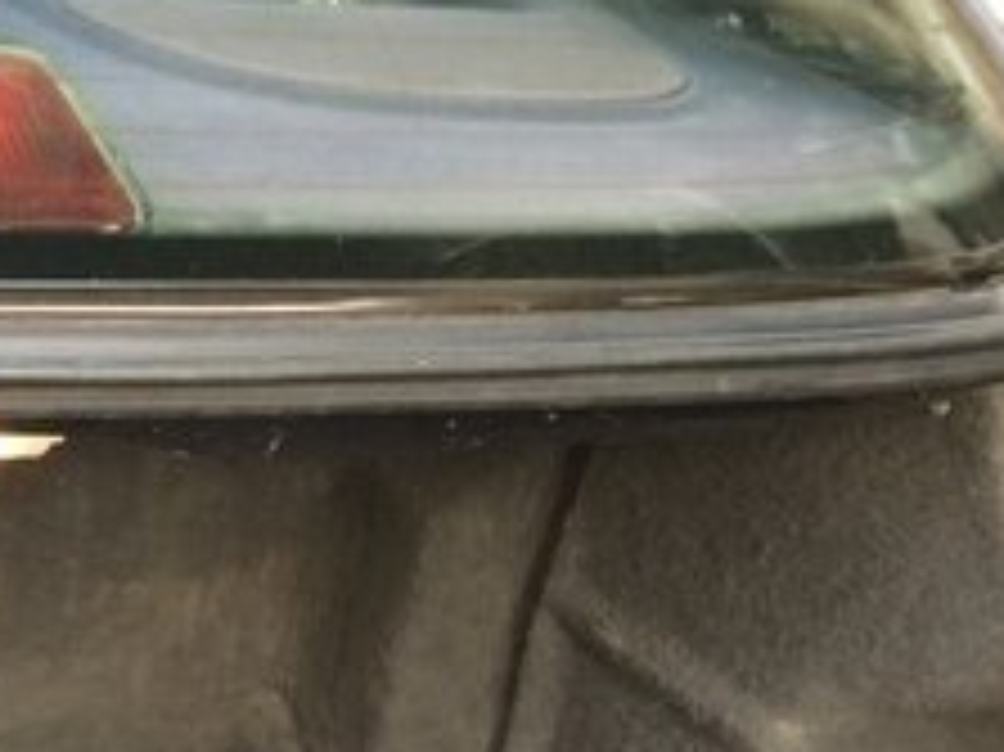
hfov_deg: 20.0
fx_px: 2493
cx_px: -450
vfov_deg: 15.9
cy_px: 1096
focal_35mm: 86
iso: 40
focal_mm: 4.15
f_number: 2.2
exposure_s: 1/33
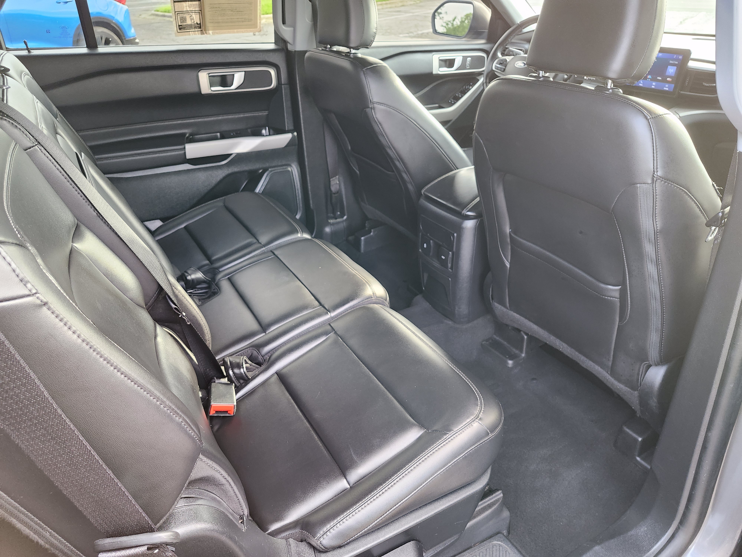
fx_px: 493
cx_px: 371
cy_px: 278
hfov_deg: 73.9
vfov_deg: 58.9
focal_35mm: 23
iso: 400
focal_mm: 5.54
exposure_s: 1/120
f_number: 1.8
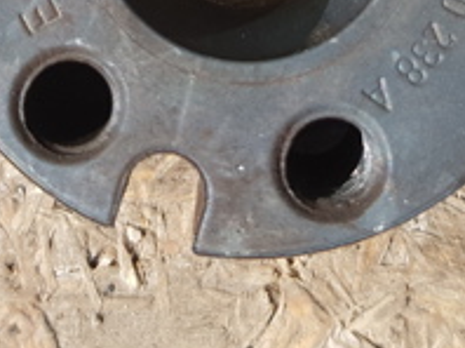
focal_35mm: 84
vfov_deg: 16.6
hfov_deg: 23.3
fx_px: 1127
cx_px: 254
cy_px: -105
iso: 40
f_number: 1.7
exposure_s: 1/1076
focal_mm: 4.2
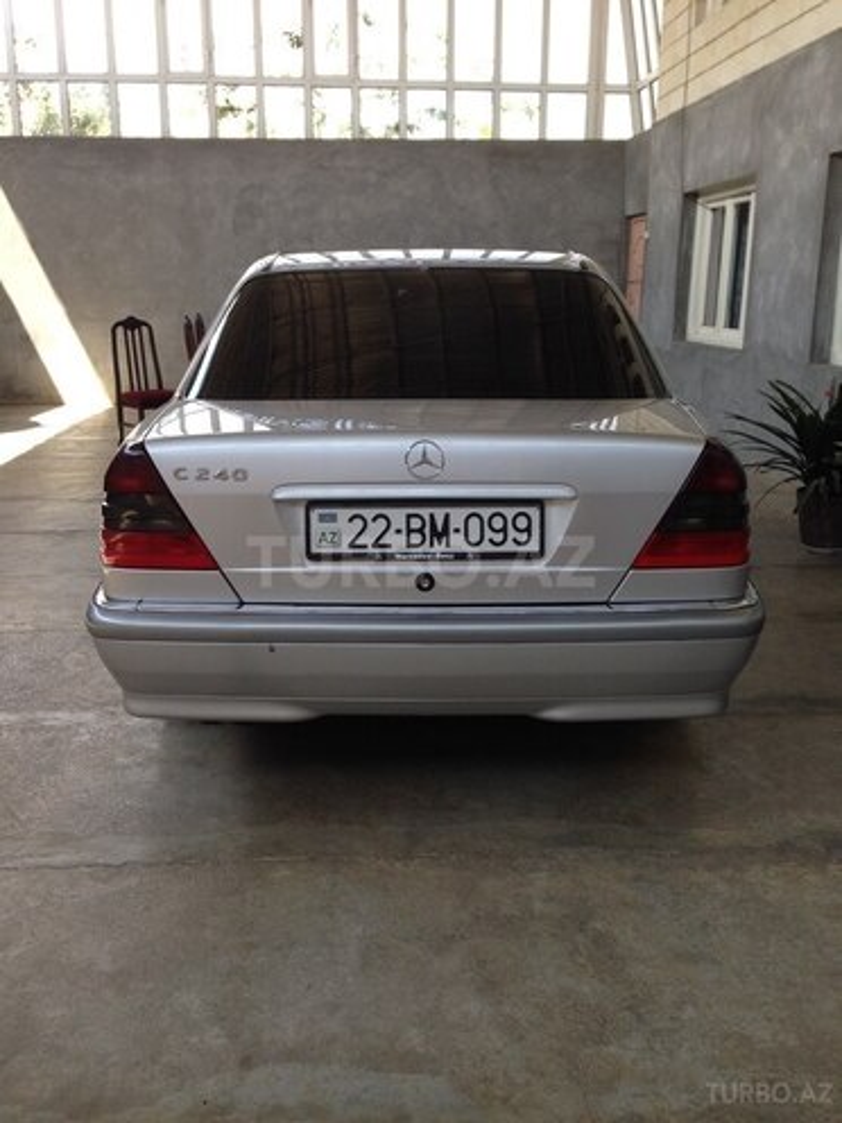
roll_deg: -0.1
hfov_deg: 42.9
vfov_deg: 55.4
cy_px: 562
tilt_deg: -12.0
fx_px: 1070
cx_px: 421
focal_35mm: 33
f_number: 2.4
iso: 50
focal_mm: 4.12
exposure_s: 1/159
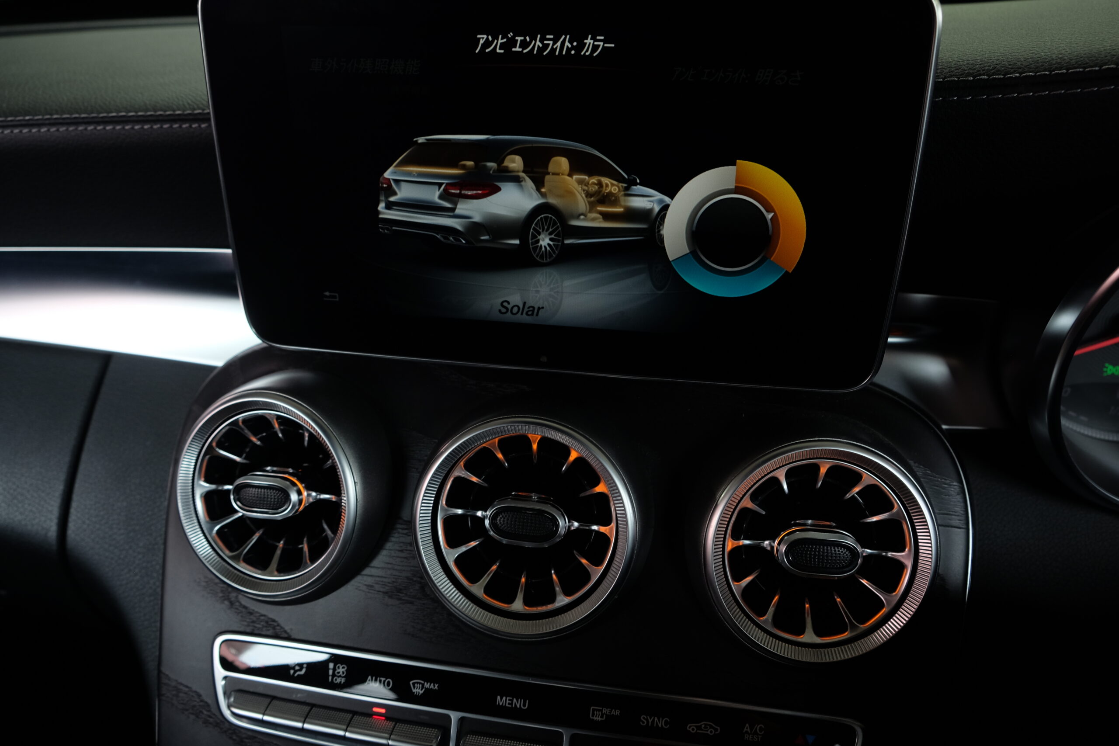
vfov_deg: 47.9
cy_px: 373
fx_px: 839
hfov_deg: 67.4
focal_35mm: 27
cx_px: 560
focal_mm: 18
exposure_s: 1/45
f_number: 4
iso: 400
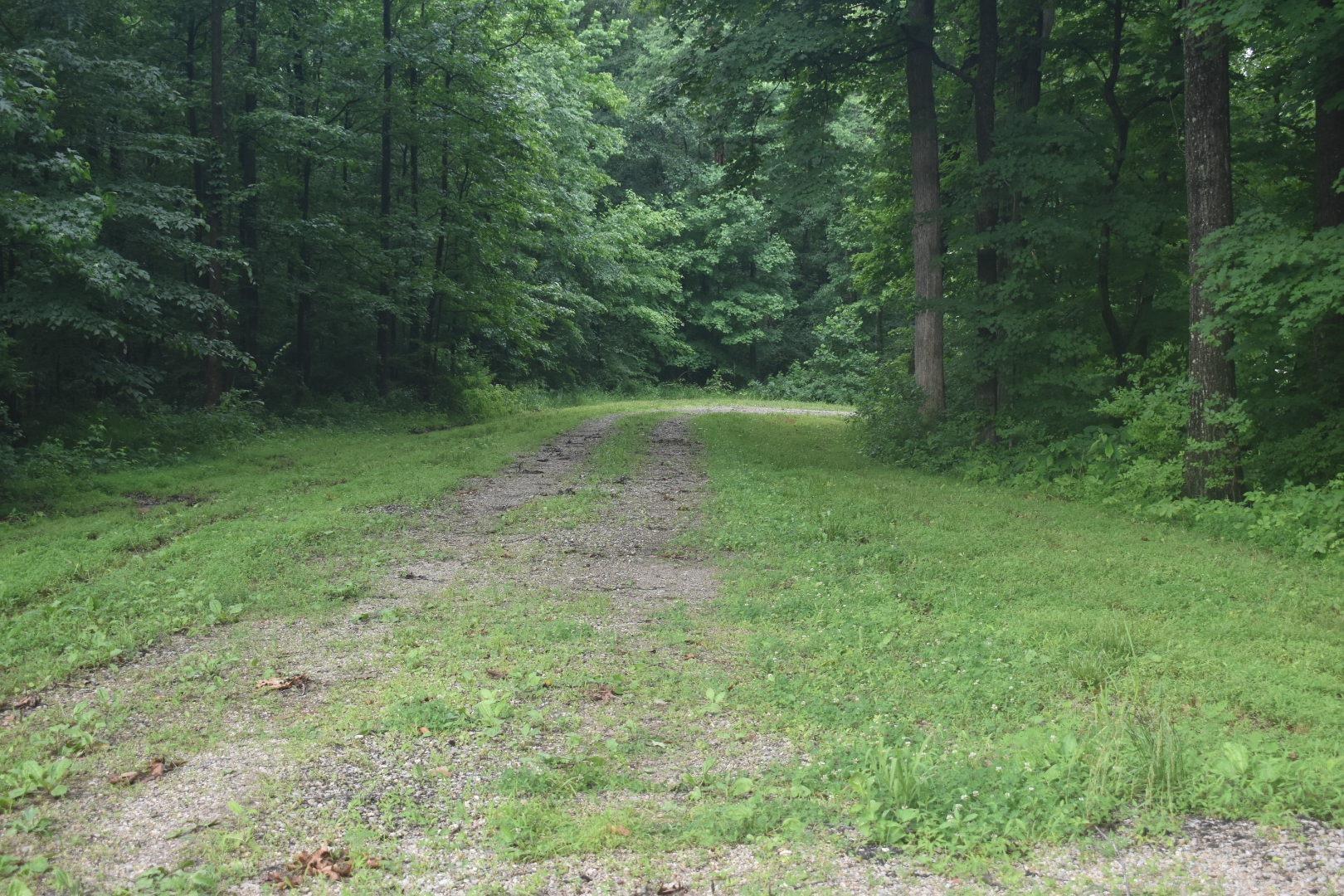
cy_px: 448
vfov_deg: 26.5
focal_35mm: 51
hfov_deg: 38.9
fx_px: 1904
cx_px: 672
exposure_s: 1/160
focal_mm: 34
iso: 400
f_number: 6.3
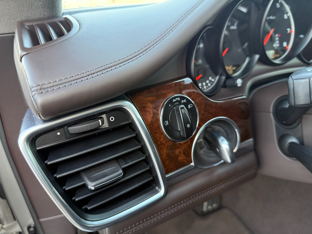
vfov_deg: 56.8
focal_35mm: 24
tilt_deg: -21.0
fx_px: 216
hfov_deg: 71.6
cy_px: 117
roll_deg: +0.6
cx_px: 156
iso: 160
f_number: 1.78
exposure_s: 1/139
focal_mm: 6.76
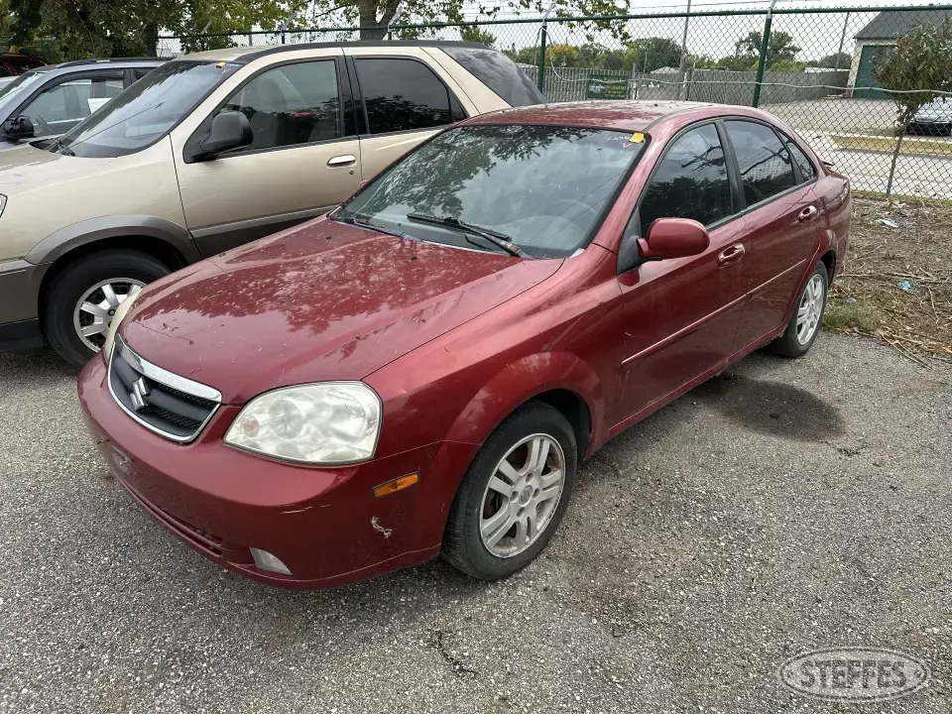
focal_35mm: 24
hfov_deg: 71.6
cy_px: 357
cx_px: 476
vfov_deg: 56.8
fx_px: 660
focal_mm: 6.86
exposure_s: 1/1916
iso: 80
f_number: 1.78
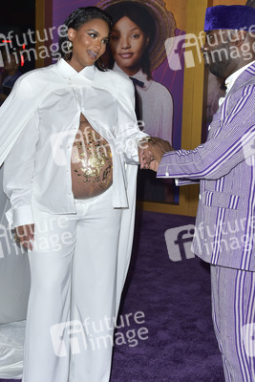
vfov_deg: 39.6
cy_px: 191
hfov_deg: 27.0
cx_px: 128
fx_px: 531
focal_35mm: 50
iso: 320
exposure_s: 1/250
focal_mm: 50
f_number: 6.3
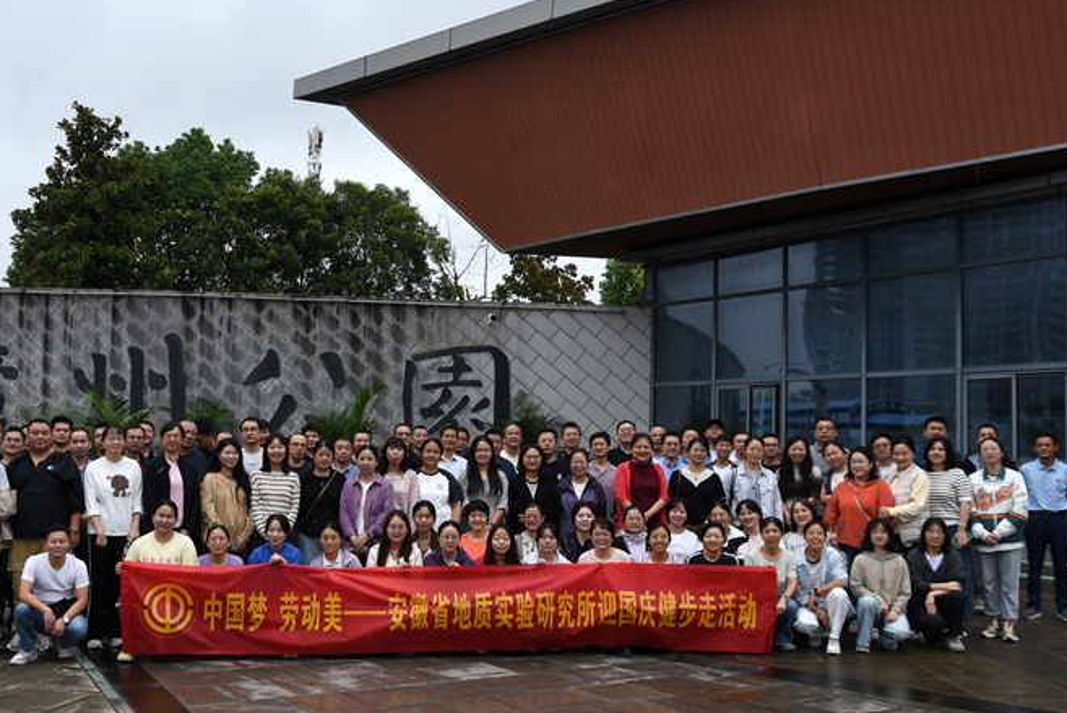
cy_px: 361
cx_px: 404
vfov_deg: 36.0
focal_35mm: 37
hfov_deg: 51.4
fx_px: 1097
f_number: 5
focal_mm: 27
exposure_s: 1/100
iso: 100
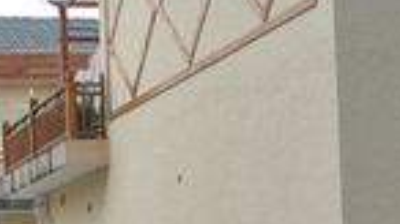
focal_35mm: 116
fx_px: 1230
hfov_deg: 17.0
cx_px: -164
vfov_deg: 10.3
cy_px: 249
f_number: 6.3
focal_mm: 18
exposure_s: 1/200
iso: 250
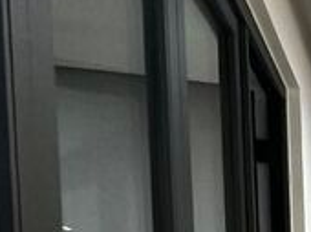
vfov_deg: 13.3
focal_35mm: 99
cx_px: 814
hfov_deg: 13.0
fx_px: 888
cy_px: 427
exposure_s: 1/67
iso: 320
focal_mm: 2.22
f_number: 2.2
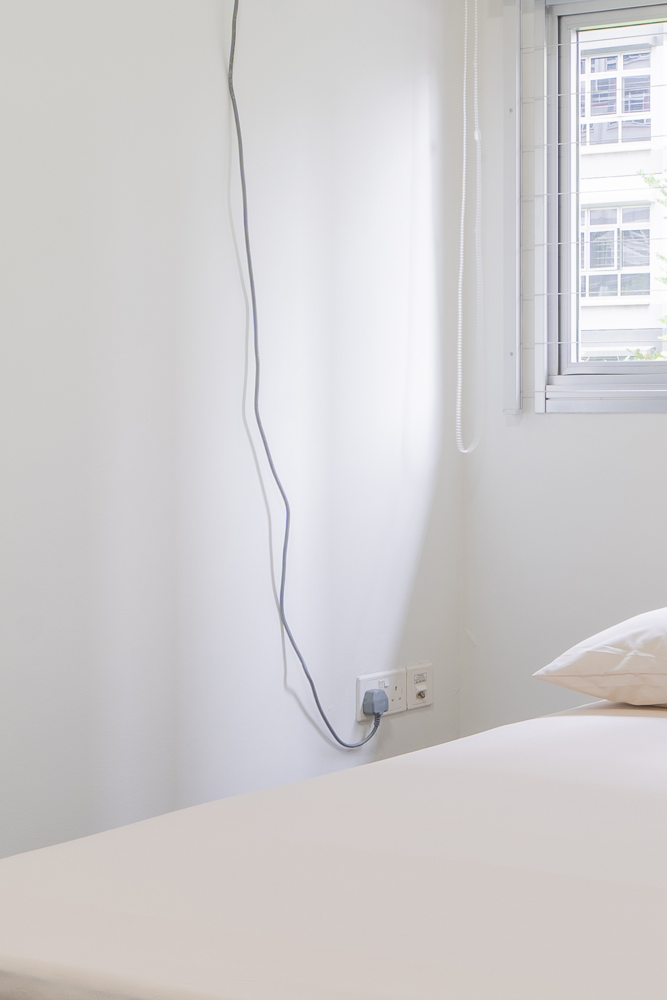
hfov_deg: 21.0
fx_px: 1695
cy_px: 425
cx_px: 762
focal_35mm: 61
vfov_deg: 32.8
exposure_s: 1/2.5
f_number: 11
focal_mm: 16
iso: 100
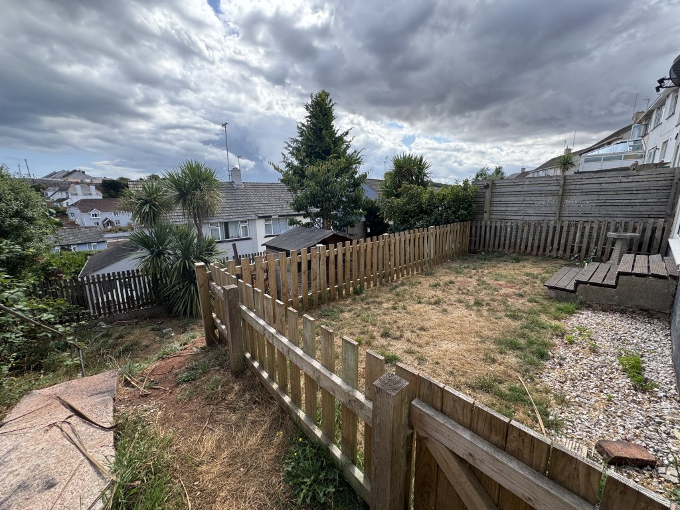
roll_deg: +2.4
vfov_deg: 85.7
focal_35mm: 14
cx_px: 340
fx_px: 275
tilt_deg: -10.3
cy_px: 255
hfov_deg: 102.1
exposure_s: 1/537
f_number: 2.2
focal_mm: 2.22
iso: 40
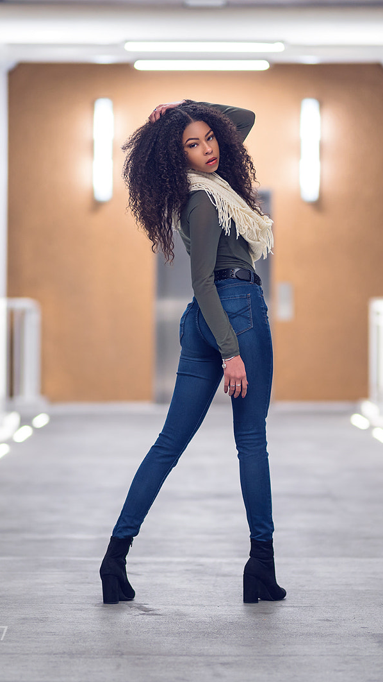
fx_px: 2419
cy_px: 342
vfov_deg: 16.0
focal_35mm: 134
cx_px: 186
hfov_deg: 9.1
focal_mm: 85
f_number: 1.4
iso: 400
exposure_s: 1/200
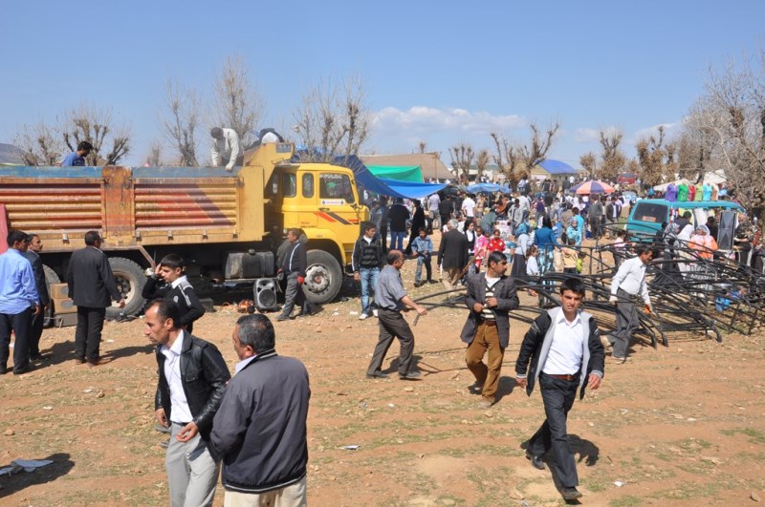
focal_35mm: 38
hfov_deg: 51.3
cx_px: 382
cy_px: 254
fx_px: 796
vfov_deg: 35.4
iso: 200
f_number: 14
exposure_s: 1/200
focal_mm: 25
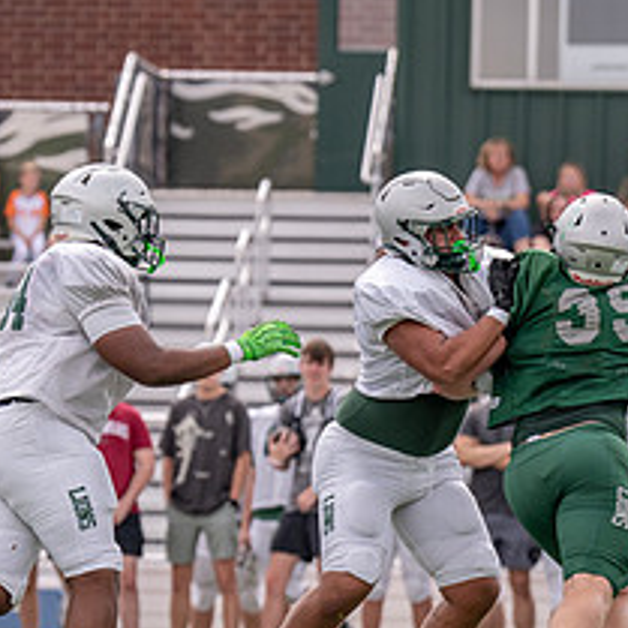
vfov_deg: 4.0
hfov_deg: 4.0
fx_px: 8887
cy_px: 388
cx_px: 23
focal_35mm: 433
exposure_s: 1/2500
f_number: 2.8
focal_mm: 134
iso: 250
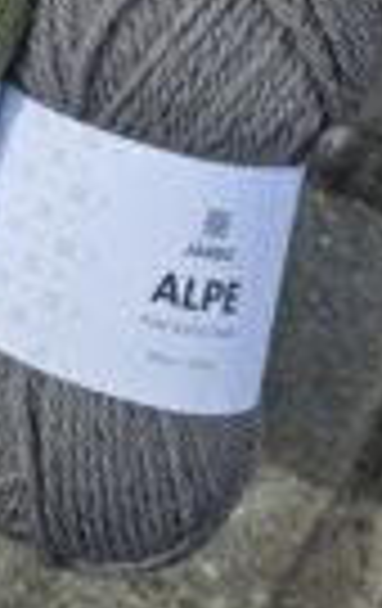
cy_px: -243
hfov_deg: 16.4
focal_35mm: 72
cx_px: -216
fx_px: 1193
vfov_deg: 24.0
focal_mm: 5.4
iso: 25
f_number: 1.8
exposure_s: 1/1695
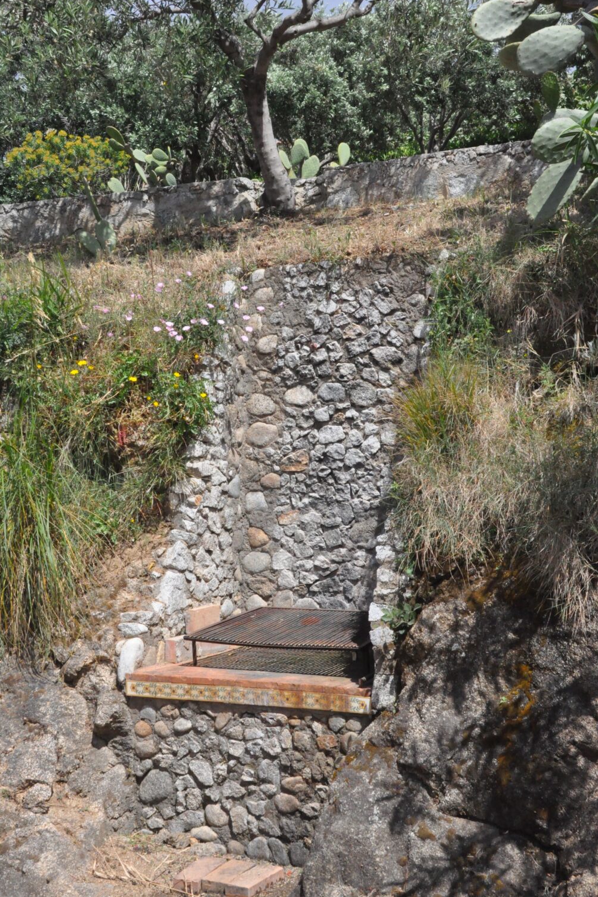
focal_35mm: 49
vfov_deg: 40.3
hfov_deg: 27.5
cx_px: 294
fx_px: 1221
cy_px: 453
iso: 3200
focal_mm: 32
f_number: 18
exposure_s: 1/1250
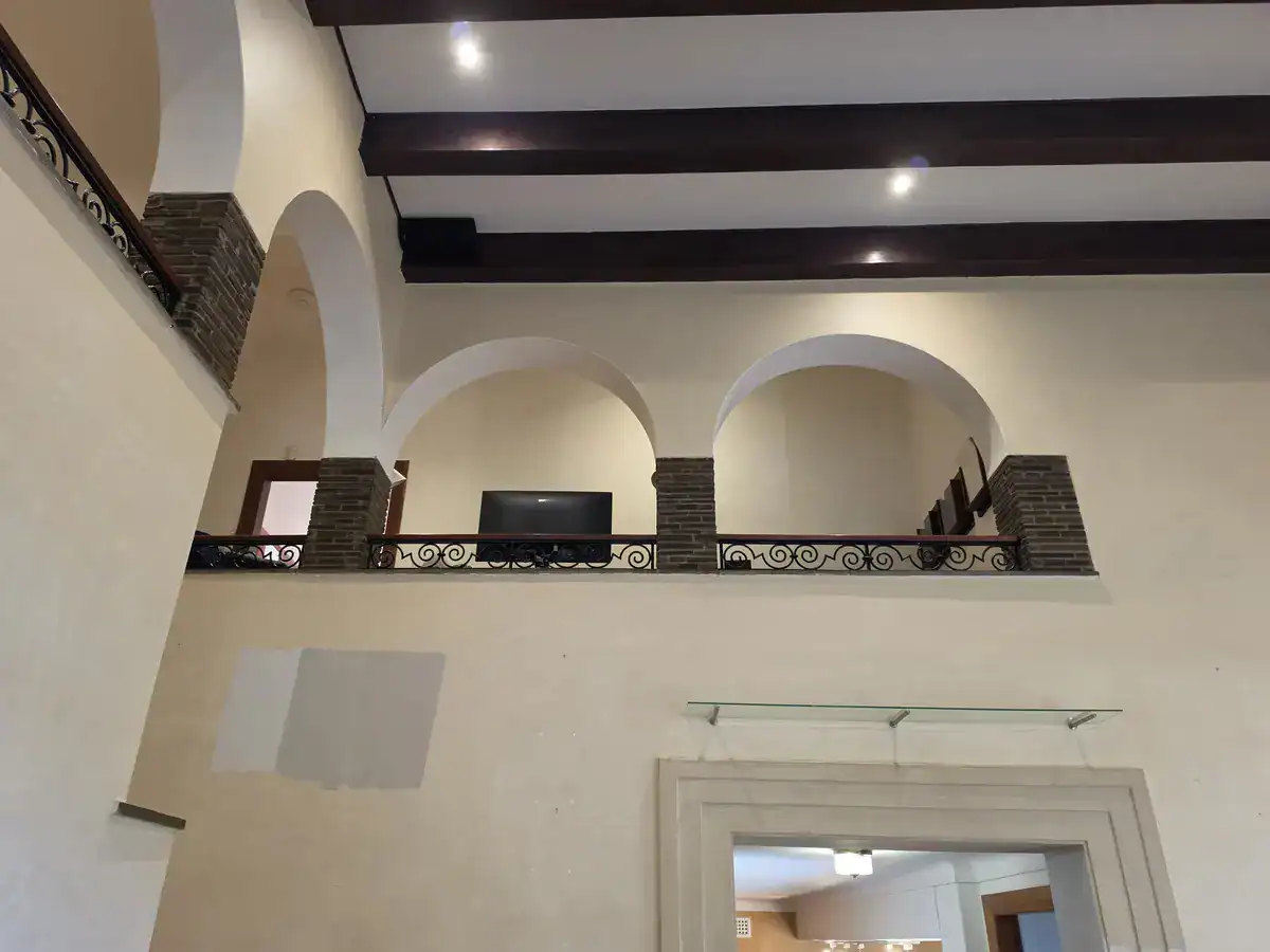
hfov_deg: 73.9
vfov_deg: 58.9
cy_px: 476
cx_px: 635
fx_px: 844
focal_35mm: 23
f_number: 1.4
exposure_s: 1/100
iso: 250
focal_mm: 6.5
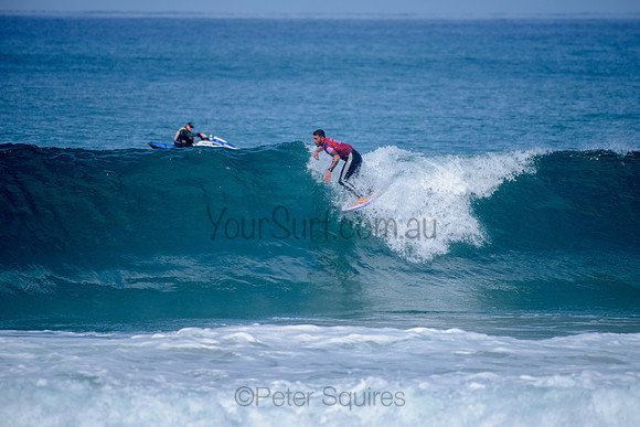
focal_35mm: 546
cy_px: 202
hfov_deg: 3.8
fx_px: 9709
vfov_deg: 2.5
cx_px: 337
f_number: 5.6
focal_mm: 500
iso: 160
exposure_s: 1/2000
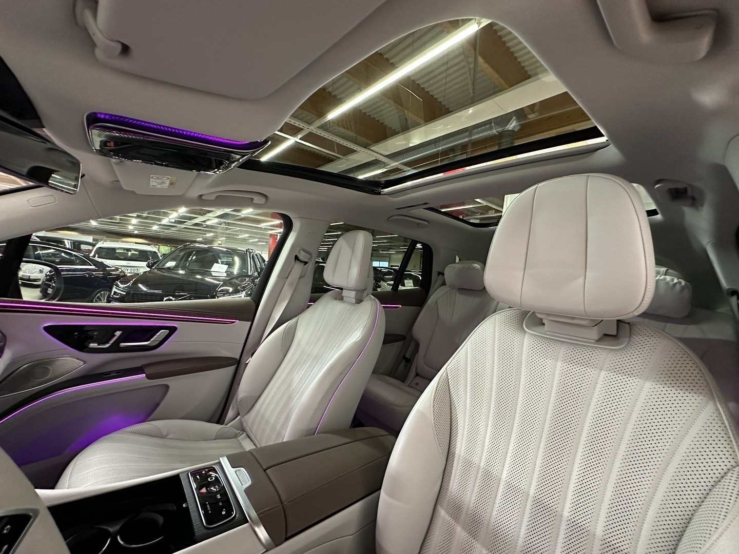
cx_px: 370
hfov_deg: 102.1
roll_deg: -5.0
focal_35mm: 14
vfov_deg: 85.7
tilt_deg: -0.5
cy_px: 277
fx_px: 299
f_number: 2.2
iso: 1000
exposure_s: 1/54
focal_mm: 2.22
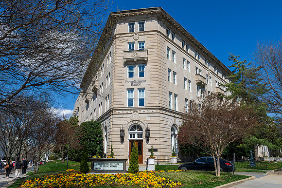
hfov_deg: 71.5
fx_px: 196
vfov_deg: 51.2
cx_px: 141
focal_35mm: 25
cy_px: 94
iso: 64
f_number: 10
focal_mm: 17
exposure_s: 1/125
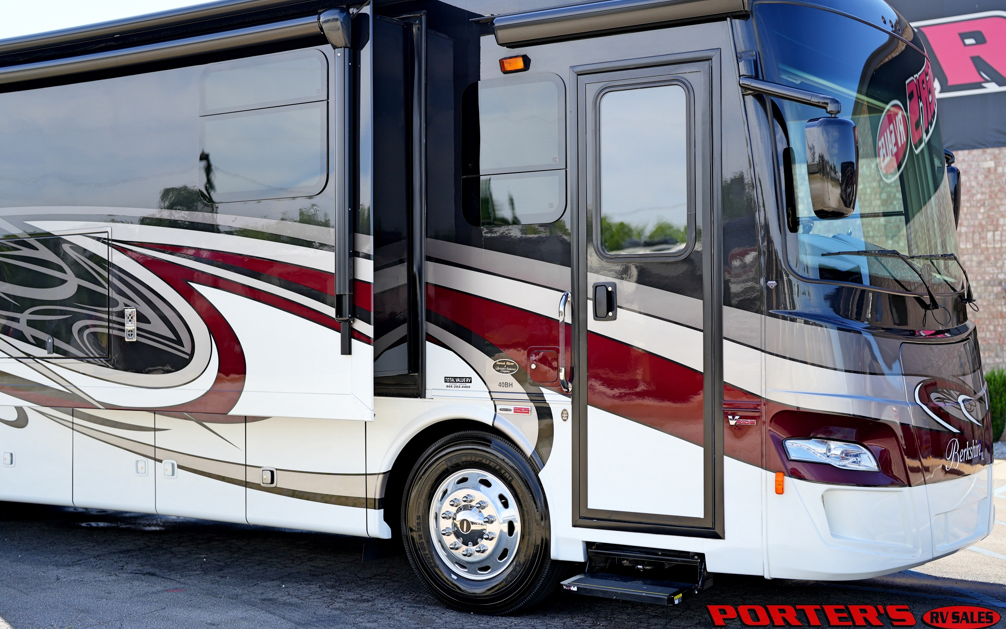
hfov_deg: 39.6
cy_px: 299
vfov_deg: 25.3
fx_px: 1398
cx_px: 503
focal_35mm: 51
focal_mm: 50
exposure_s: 1/1000
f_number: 2
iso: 100
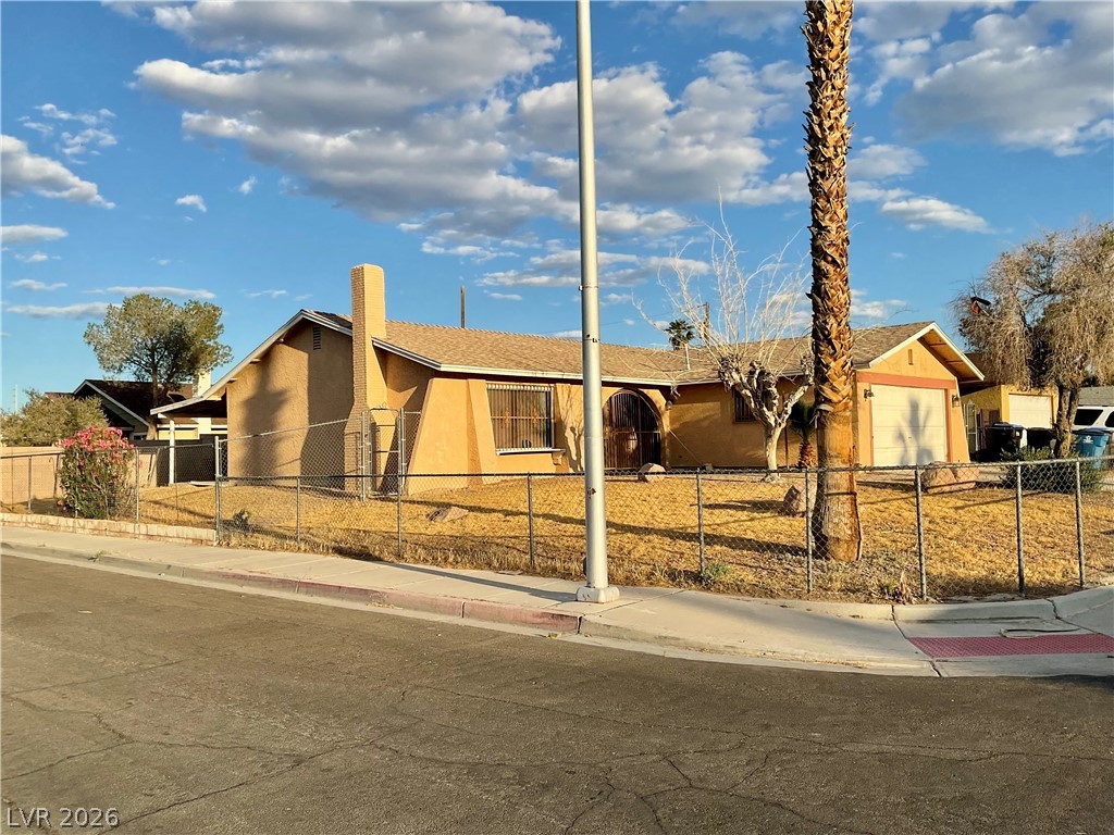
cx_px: 557
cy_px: 418
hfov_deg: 61.7
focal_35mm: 29
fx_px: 933
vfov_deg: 48.2
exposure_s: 1/1848
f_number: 1.8
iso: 16
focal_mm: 3
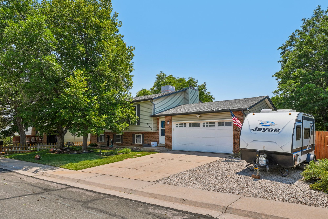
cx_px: 164
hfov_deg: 77.3
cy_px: 110
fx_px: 205
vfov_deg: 56.1
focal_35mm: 22
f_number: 8
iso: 100
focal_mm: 15
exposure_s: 1/500
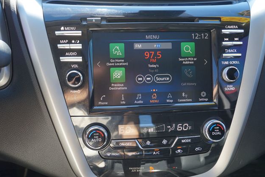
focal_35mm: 37
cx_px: 135
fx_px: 272
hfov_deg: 51.9
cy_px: 87
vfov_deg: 36.0
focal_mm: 24
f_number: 4.5
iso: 200
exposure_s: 1/60
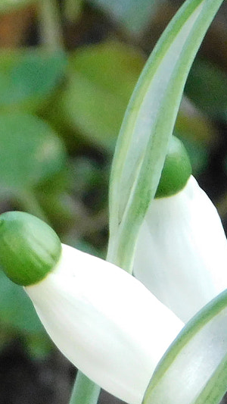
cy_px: 384
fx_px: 9305
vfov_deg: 2.5
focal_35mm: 870
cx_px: -61
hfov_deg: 1.4
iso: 800
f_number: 5.7
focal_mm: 47.2
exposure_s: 1/125
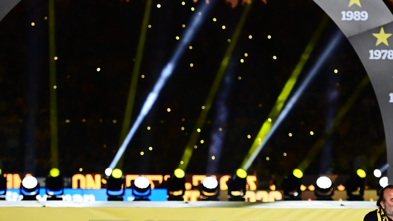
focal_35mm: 243
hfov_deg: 8.9
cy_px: 84
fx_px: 2532
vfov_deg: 5.0
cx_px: 180
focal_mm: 125
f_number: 3.2
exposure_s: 1/1000
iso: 2500
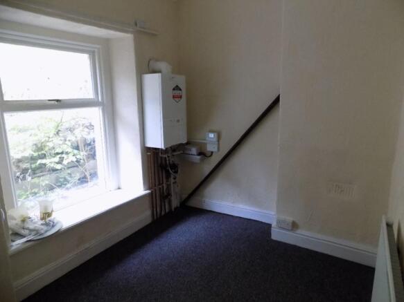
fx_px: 268
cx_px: 202
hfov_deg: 73.9
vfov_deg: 58.9
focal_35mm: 23
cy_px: 151
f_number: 3.1
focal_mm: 4
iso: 360
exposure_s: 1/30
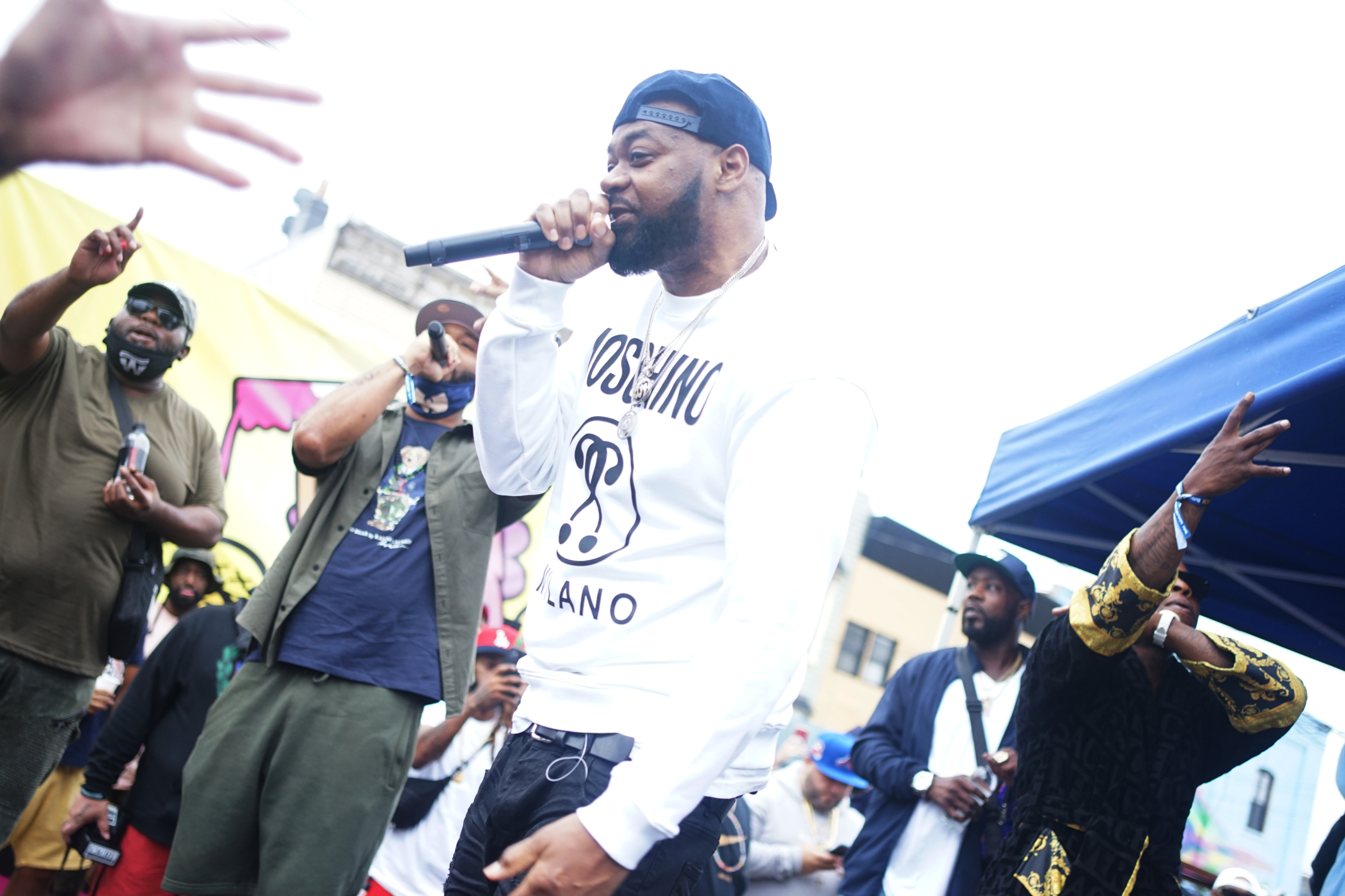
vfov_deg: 37.9
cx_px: 672
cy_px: 448
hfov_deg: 54.4
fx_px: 1308
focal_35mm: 35
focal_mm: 35
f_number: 2.2
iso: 640
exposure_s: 1/250
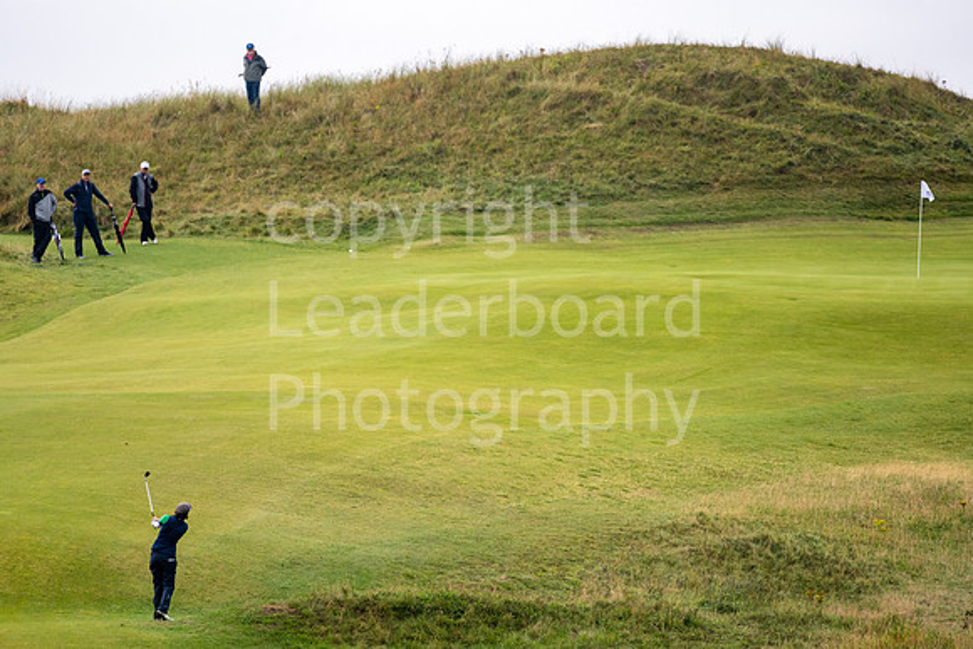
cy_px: 324
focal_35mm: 300
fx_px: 8110
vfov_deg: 4.6
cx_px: 486
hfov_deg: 6.9
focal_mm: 300
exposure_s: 1/2000
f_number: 5
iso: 500
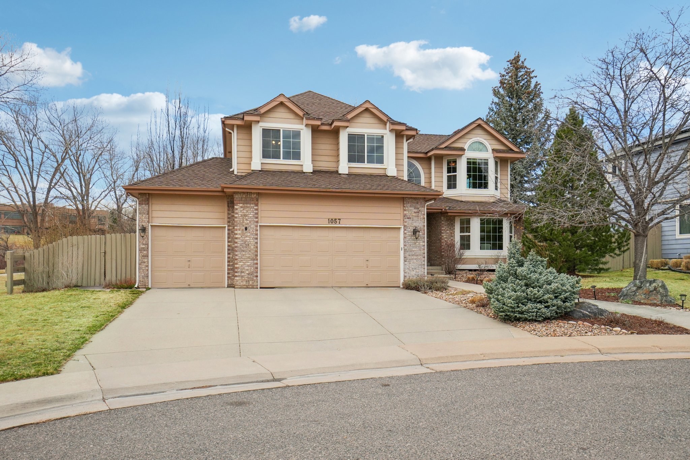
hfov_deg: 67.4
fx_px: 517
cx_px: 345
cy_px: 230
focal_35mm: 27
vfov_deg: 47.9
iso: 400
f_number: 8
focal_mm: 18
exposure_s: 1/640
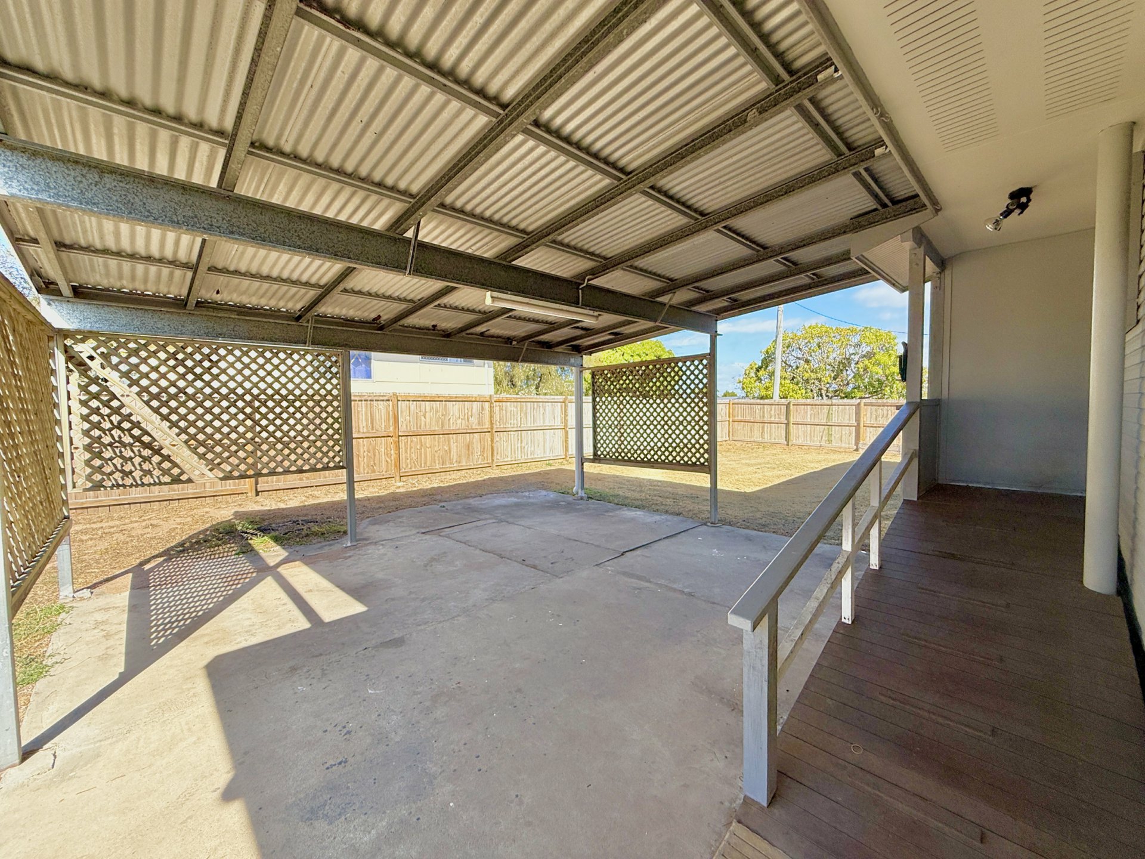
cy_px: 430
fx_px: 463
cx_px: 572
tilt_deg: -2.7
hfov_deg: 102.1
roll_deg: +0.5
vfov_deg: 85.7
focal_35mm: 14
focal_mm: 2.22
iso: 50
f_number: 2.2
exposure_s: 1/1285
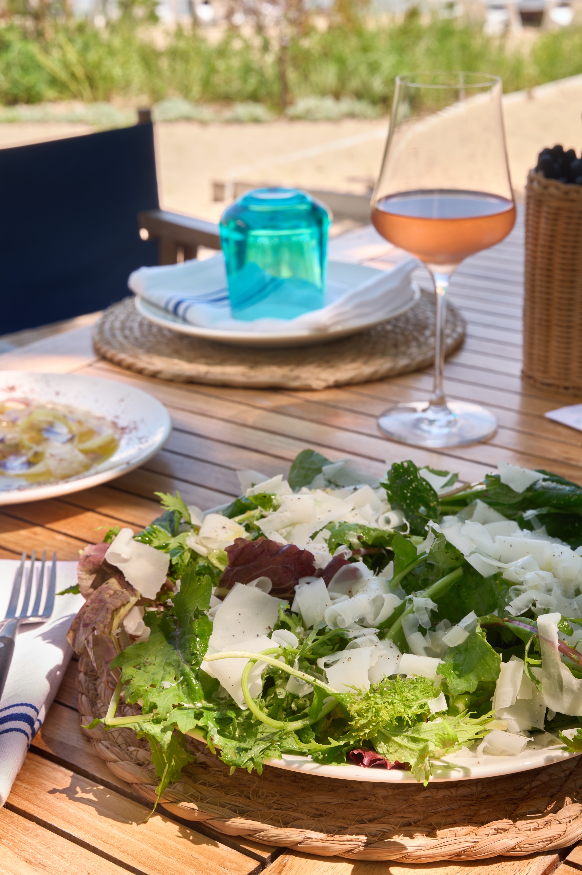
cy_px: 438
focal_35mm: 58
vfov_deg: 34.5
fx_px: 1408
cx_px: 291
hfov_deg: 23.4
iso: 100
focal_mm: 58
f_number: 14
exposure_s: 1/13
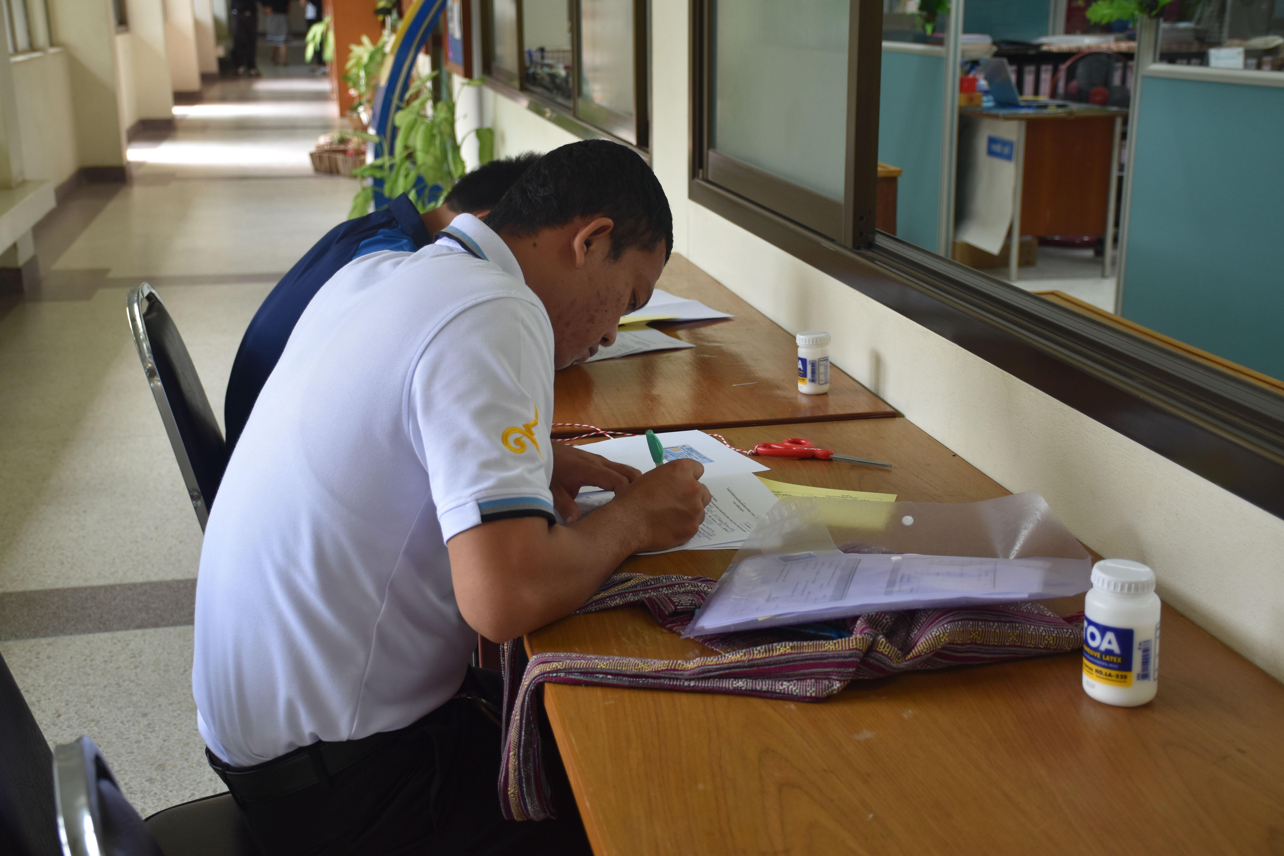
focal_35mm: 48
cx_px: 642
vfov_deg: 28.1
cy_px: 428
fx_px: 1712
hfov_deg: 41.1
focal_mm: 32
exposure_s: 1/60
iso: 400
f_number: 4
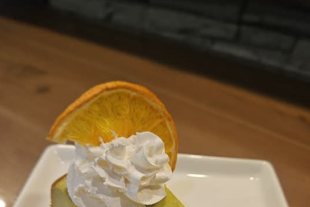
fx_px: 284
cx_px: 158
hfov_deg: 57.2
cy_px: 212
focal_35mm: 33
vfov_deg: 35.7
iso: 80
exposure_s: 1/60
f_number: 1.8
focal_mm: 5.4
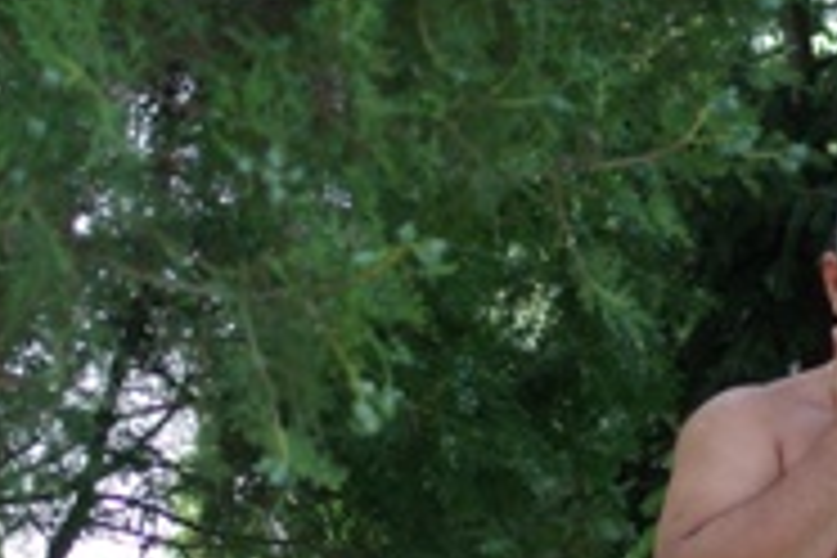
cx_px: 918
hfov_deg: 5.7
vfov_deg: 3.8
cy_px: 324
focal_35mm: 362
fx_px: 8416
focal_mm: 70
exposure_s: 1/180
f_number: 5.6
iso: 400
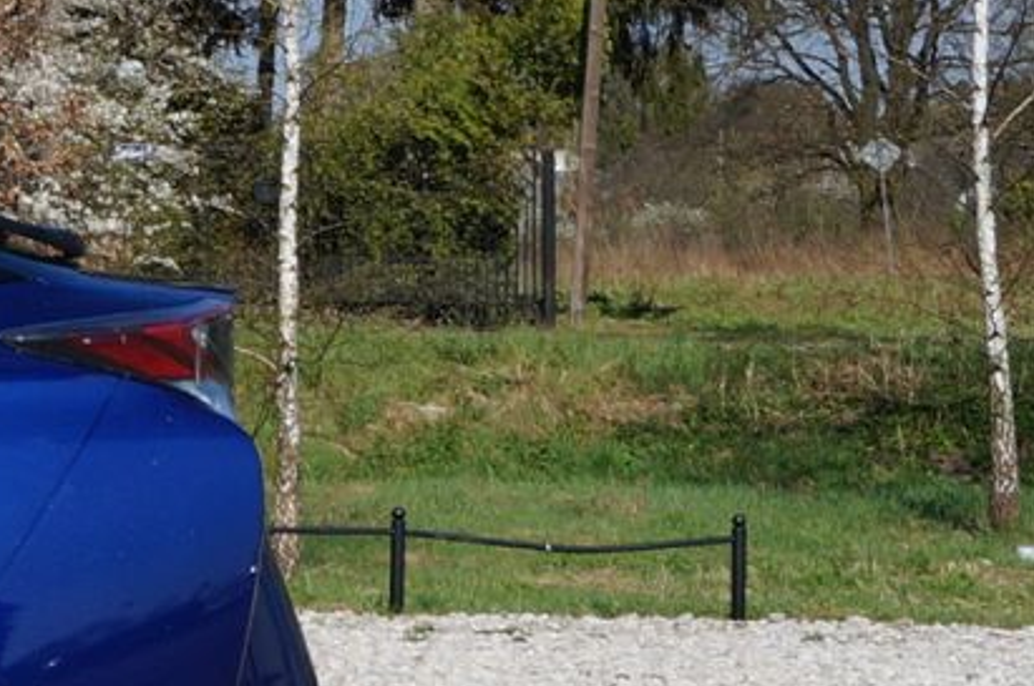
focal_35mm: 154
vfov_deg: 8.9
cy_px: 136
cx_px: -1195
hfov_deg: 11.6
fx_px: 4418
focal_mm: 22
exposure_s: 1/160
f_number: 13
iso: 100
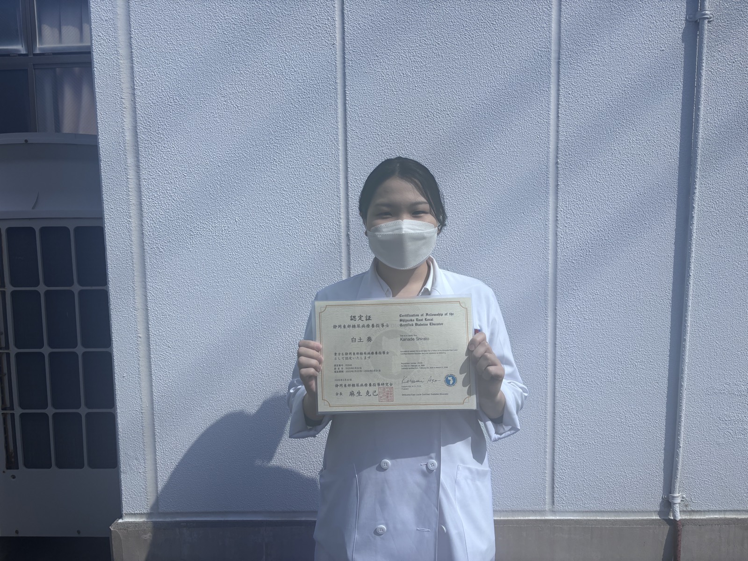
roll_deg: +1.4
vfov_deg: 53.1
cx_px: 374
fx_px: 562
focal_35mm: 26
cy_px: 280
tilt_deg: -5.0
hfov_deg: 67.3
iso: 50
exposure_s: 1/8333
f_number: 1.6
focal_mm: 5.96
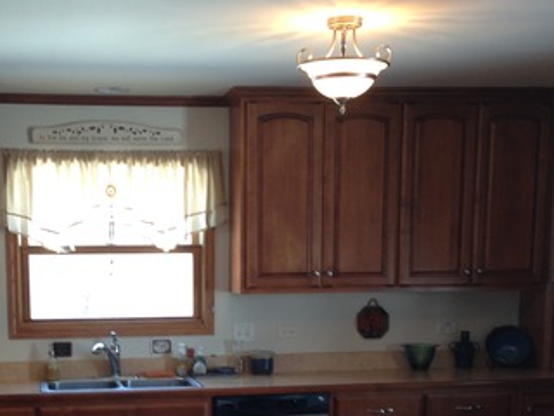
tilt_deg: -8.9
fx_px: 1056
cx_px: 185
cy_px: 414
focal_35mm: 66
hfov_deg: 29.2
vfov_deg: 21.5
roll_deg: +1.0
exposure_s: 1/30
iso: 50
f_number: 2.4
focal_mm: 4.12
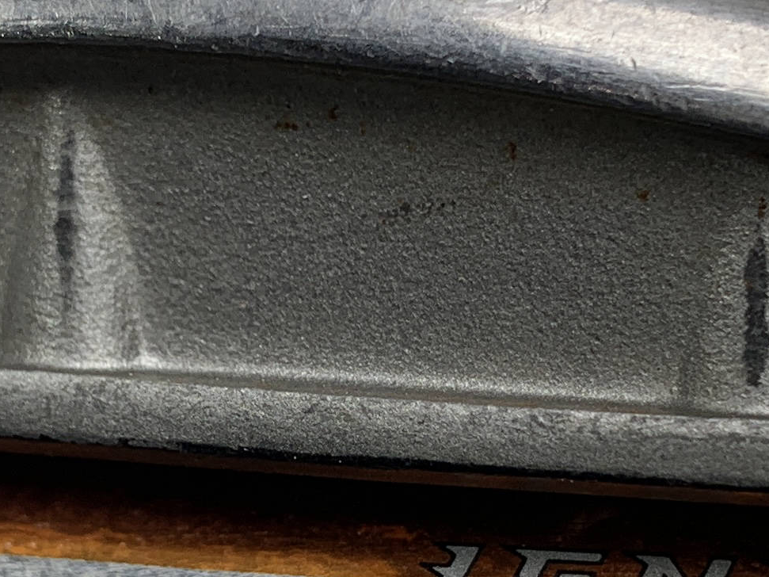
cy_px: 476
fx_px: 2399
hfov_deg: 18.2
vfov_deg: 13.6
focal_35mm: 108
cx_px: 303
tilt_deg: -60.3
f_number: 1.8
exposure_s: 1/181
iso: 25
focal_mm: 4.25
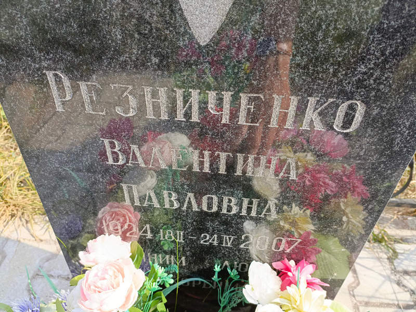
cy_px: 156
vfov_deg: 54.9
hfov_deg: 69.4
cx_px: 208
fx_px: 300
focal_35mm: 25
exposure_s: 1/258
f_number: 1.69
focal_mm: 4.76
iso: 112
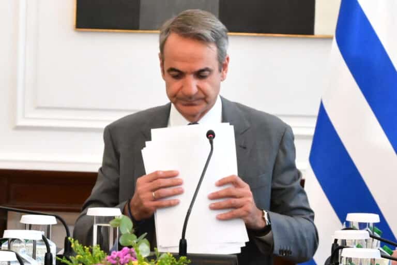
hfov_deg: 28.8
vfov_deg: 19.5
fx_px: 772
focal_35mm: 70
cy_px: 132
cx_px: 198
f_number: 5
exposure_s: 1/500
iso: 8000
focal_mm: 70
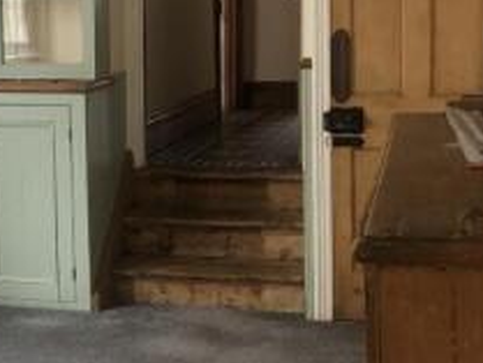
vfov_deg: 18.7
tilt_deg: -2.1
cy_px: 75
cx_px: 47
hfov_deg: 24.3
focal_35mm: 78
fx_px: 1089
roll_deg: +1.5
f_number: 1.8
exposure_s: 1/9
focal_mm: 4
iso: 100
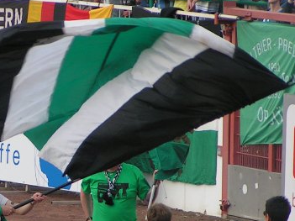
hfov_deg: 4.0
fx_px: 4200
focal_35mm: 493
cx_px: -34
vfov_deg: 3.0
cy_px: 159
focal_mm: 33
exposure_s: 1/320
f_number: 3.5
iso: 50
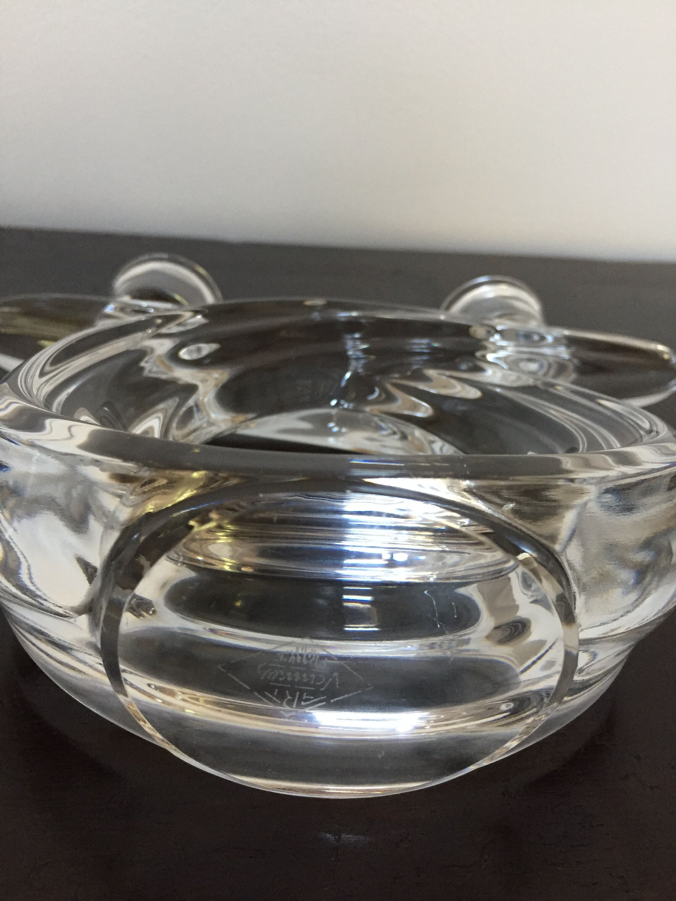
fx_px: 755
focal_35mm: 29
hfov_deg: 48.2
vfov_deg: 61.7
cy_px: 450
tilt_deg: -30.1
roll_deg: -3.2
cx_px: 338
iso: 250
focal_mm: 4.15
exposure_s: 1/33
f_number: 2.2
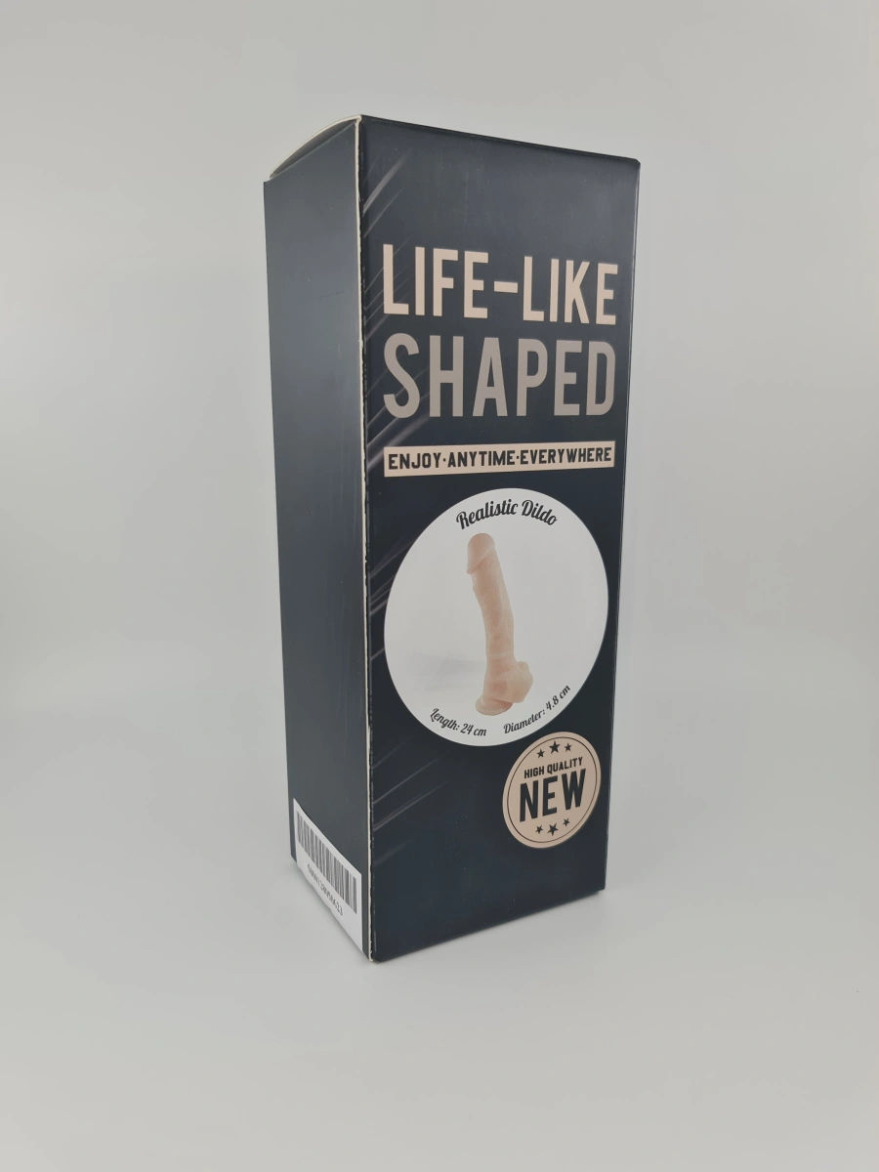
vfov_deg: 69.4
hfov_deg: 54.9
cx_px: 440
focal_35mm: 25
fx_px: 846
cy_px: 586
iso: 50
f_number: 1.8
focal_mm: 7
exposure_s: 1/246
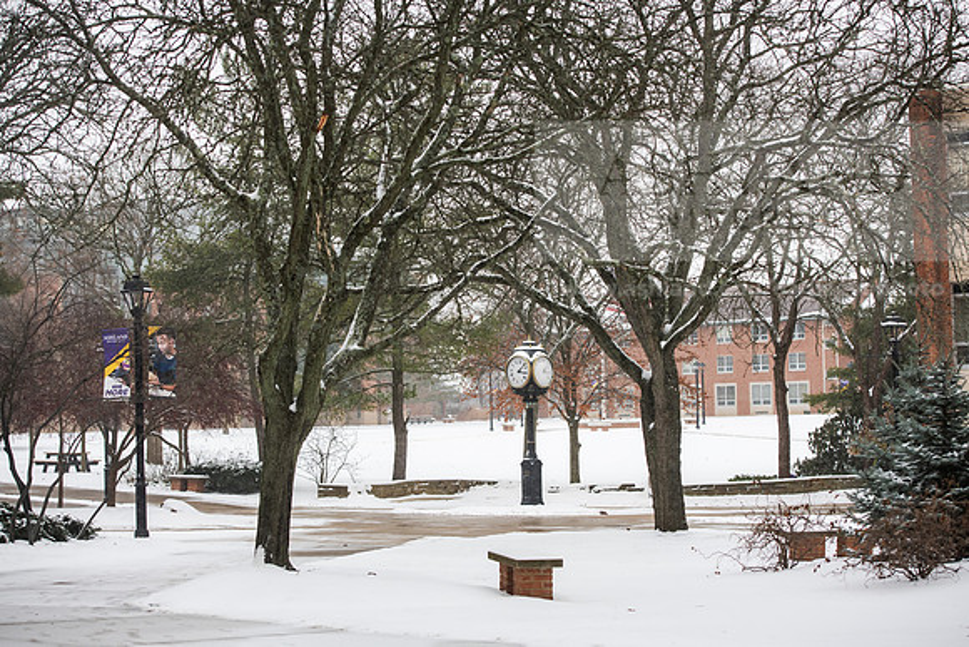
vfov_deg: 19.5
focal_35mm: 70
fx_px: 1885
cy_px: 324
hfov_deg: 28.8
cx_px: 484
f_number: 4
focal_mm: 70
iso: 400
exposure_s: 1/250
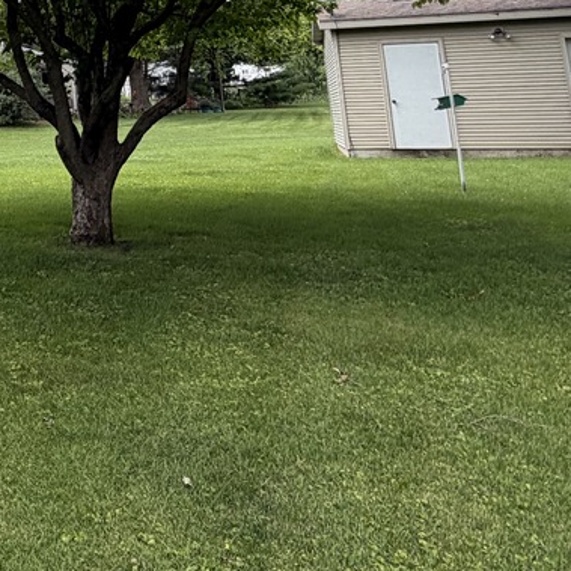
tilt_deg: +10.6
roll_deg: +0.5
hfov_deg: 29.7
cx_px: -151
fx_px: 877
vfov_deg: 32.3
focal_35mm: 47
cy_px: -36
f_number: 2.2
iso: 40
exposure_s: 1/502
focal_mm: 2.22
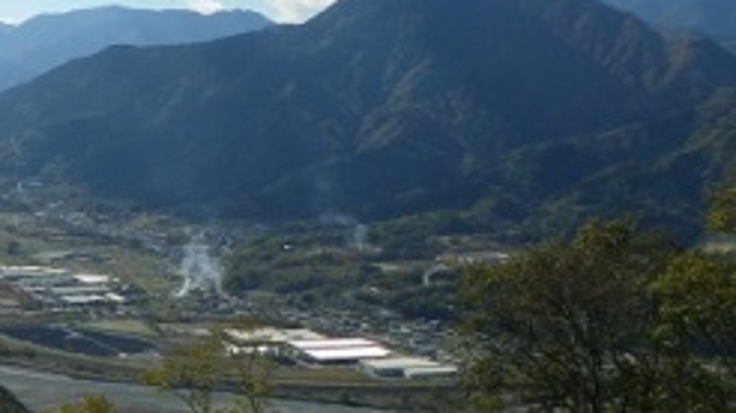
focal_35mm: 62
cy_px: 145
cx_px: 200
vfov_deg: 19.3
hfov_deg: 33.3
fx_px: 1209
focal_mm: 5
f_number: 4.2
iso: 80
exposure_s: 1/800
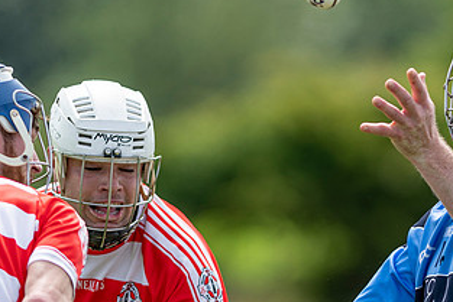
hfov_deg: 2.0
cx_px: 382
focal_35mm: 1024
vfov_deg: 1.3
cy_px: 286
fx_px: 12891
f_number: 2.8
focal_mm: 300
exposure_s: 1/1600
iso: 100
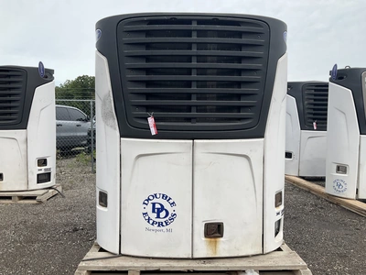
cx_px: 183
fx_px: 307
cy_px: 138
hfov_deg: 61.7
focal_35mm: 29
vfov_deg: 48.2
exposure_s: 1/1675
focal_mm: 3
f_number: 1.8
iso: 25
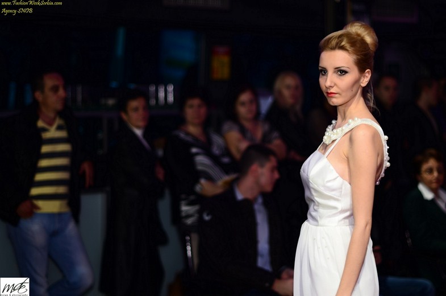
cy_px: 148
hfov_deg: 27.0
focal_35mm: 75
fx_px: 927
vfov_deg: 18.1
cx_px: 223
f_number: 1.4
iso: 100
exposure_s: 1/60
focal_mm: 50
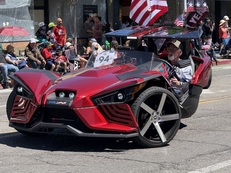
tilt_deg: -4.1
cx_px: 116
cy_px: 86
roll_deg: +1.3
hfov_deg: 16.4
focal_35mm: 120
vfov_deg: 12.3
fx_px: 801
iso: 64
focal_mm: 15.66
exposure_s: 1/990
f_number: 2.8
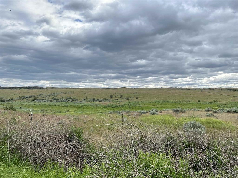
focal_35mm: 26
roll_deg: +0.4
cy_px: 89
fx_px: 179
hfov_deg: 67.3
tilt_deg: +2.7
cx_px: 119
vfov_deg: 53.1
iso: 32
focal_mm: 4.25
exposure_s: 1/1565
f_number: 1.8
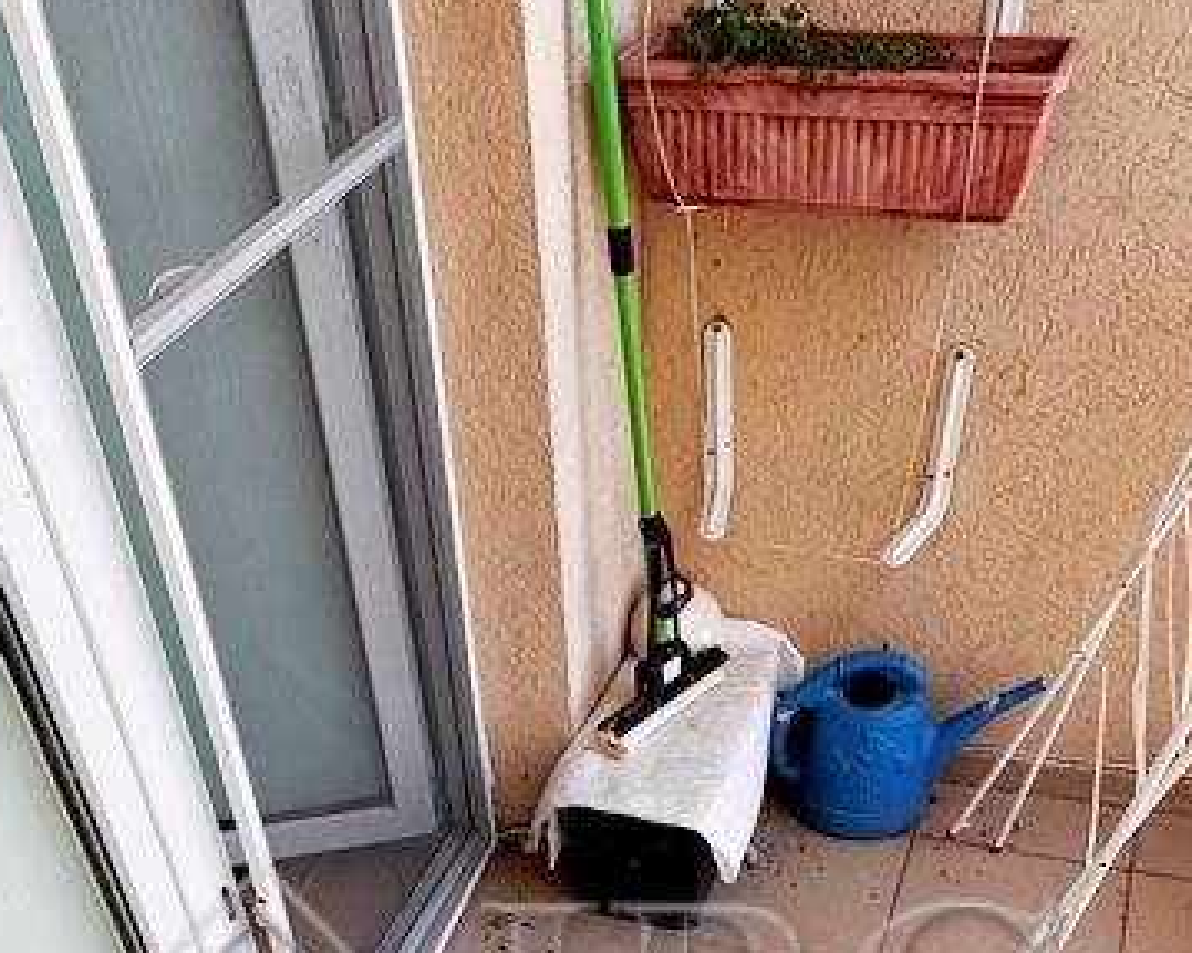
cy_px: 1043
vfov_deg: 33.4
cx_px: 588
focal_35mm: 39
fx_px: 1375
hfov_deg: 46.9
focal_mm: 2.22
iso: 40
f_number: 2.2
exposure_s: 1/99
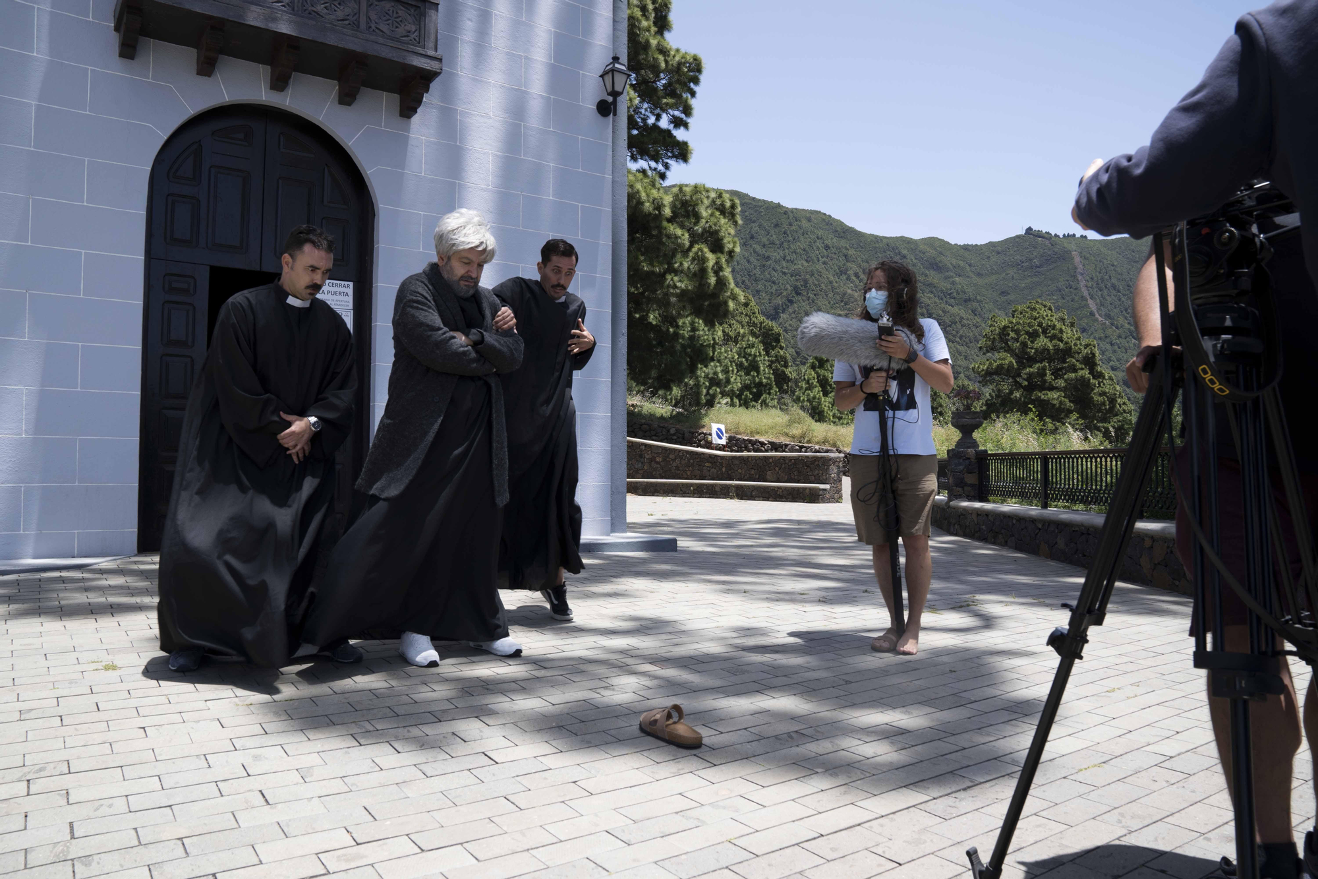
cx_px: 659
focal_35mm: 25
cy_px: 440
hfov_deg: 71.5
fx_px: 915
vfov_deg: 51.3
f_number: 10
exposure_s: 1/125
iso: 160
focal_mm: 25
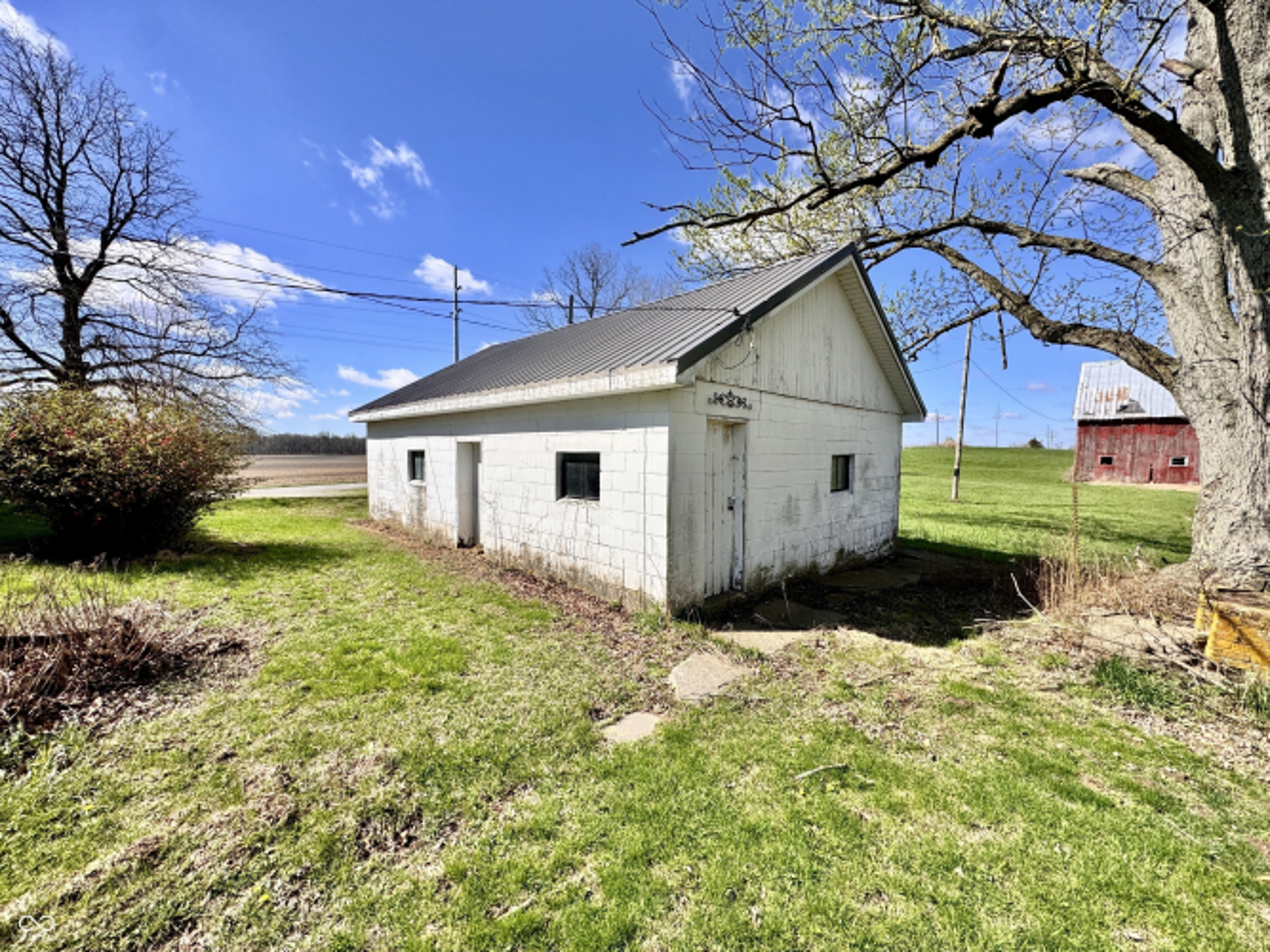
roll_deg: -0.1
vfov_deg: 85.7
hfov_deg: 102.1
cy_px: 476
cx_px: 635
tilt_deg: -3.0
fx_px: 514
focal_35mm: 14
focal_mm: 2.22
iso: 50
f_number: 2.2
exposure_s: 1/2494
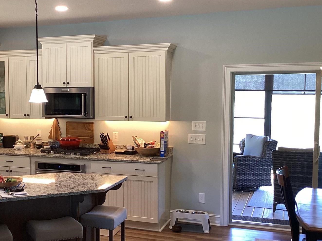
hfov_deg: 38.8
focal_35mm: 48
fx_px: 446
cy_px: 133
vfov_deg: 30.2
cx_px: 90
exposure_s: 1/50
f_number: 2.4
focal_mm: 3.3
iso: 100
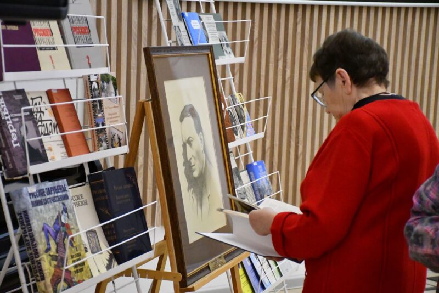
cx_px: 220
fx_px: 1134
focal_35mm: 93
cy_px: 146
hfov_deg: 21.9
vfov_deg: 14.7
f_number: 5
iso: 11400
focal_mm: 62
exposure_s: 1/500
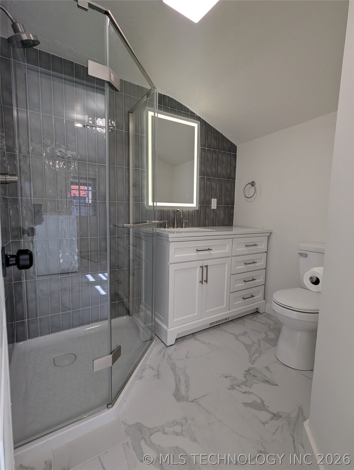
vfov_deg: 94.4
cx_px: 177
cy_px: 235
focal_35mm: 16
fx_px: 218
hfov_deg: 78.2
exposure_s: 1/97.9
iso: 49
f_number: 2.2
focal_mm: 2.35
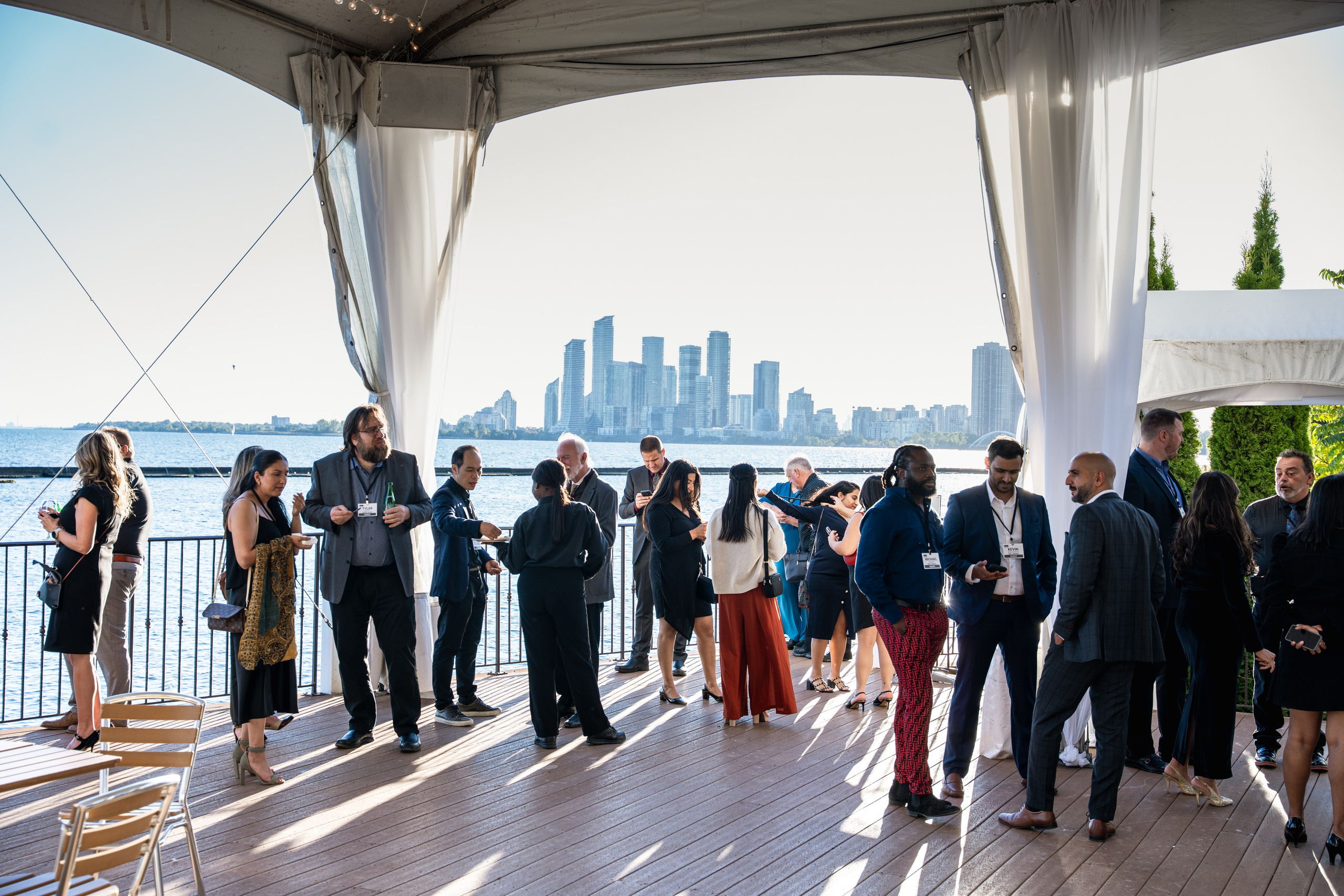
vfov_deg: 30.6
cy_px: 448
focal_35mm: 44
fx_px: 1639
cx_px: 672
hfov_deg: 44.6
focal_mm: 43.9
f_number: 4
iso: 125
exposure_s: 1/200
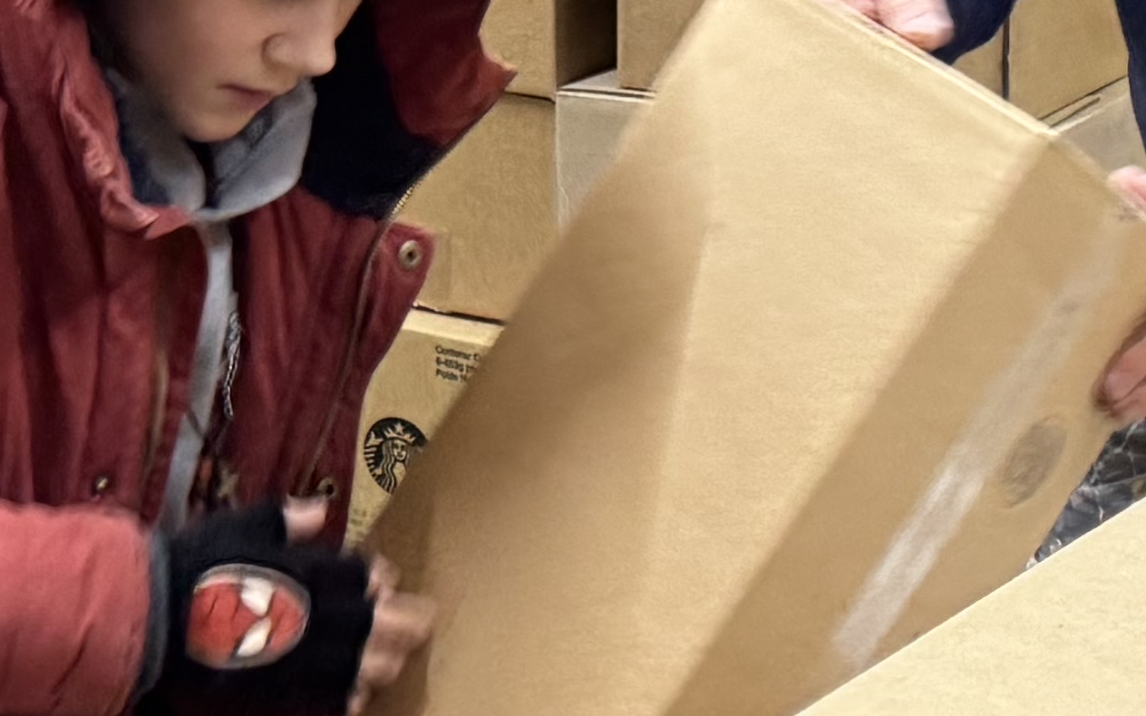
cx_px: 898
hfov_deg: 18.0
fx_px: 3592
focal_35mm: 115
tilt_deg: -14.8
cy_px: 192
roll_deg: -1.1
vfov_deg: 11.4
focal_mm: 6.76
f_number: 1.78
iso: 400
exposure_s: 1/60
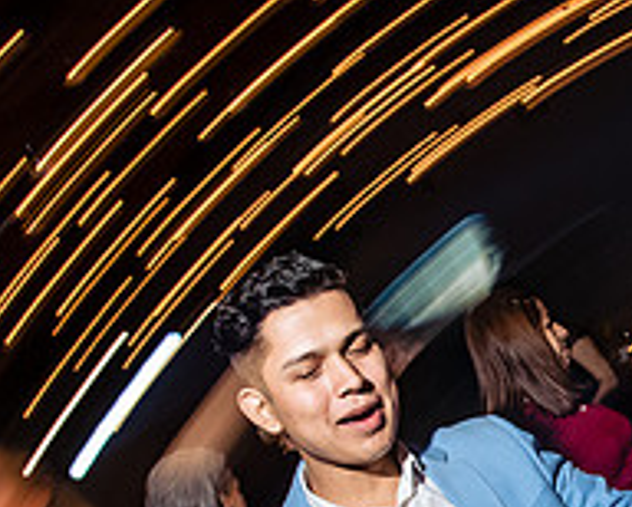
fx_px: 1273
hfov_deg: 26.4
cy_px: 548
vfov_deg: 21.4
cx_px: 632
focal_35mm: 68
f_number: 8
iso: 2000
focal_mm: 24
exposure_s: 1/40
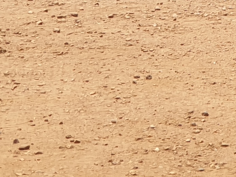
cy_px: -267
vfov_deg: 4.7
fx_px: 2072
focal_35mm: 304
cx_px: 519
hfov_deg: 6.3
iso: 100
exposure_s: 1/638
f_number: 2.4
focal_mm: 6
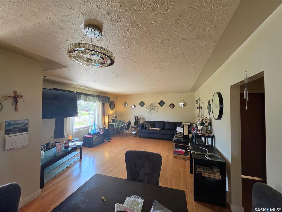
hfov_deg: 106.2
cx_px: 141
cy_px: 106
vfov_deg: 89.9
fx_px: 106
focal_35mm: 13
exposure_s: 1/120
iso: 125
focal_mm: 2.2
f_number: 1.9
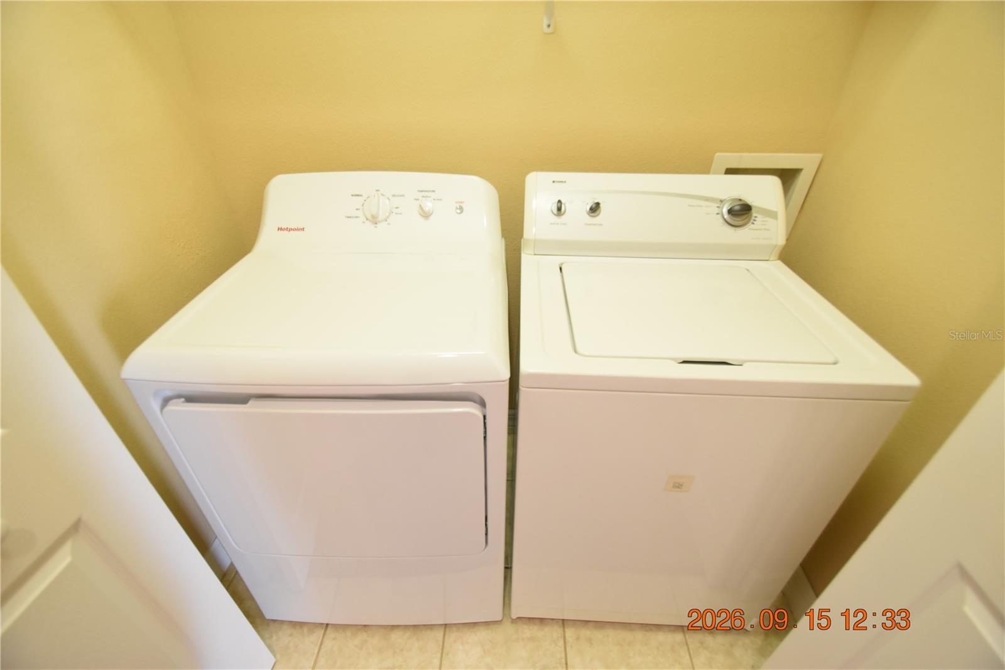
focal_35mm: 15
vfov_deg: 77.3
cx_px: 502
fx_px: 419
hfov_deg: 100.4
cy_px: 335
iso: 1400
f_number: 3.5
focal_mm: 10
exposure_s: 1/60
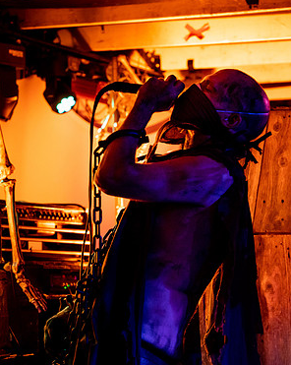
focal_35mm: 124
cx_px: 198
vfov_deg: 15.5
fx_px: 1337
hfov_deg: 12.4
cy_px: 188
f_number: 2.8
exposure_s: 1/200
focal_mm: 70
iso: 3200
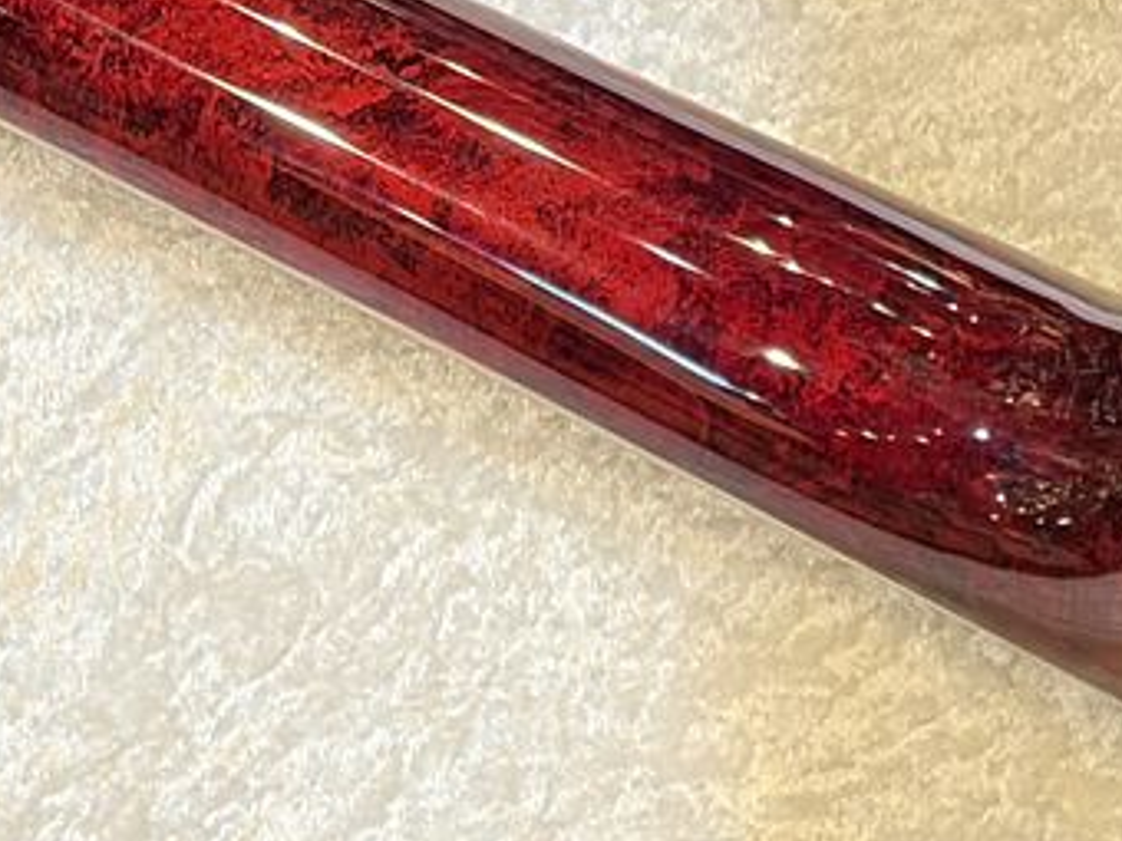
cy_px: 904
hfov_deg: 9.7
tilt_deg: -68.8
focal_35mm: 196
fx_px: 6353
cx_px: 1802
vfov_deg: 7.5
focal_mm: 5.96
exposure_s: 1/40
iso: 250
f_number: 1.6
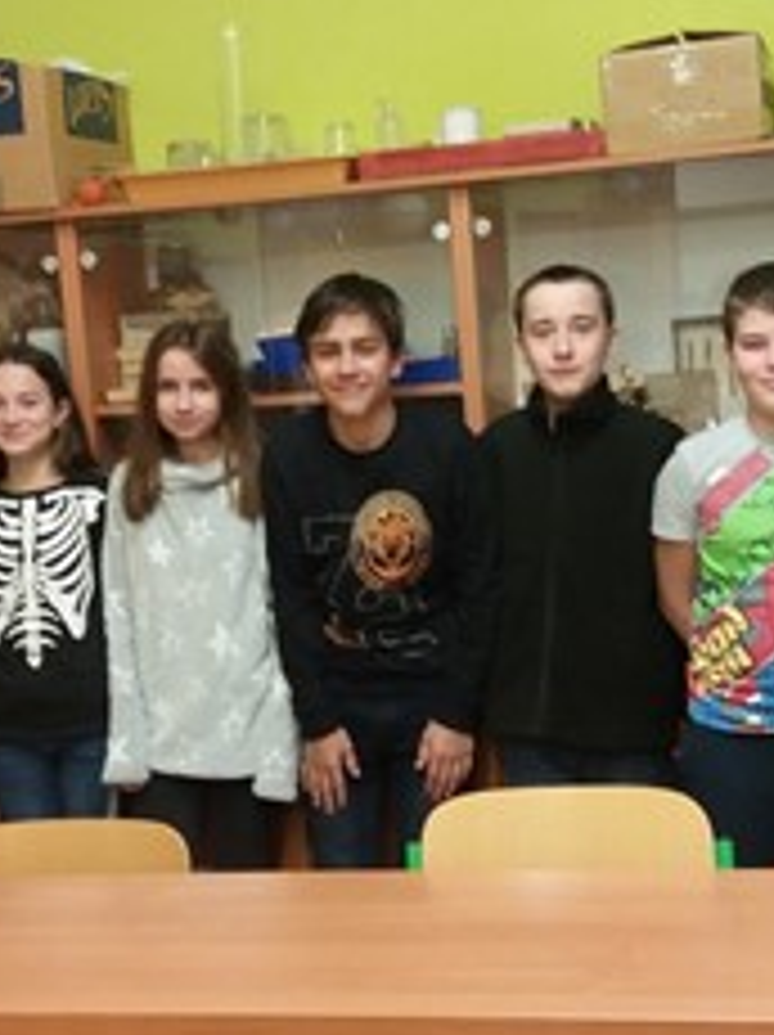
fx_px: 1822
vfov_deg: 31.7
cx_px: 405
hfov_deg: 24.0
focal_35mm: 61
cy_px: 515
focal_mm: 3.7
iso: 160
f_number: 1.9
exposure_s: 1/17
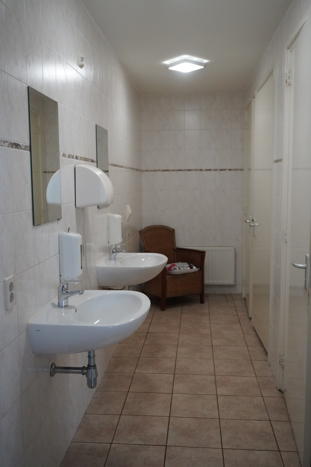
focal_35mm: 34
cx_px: 156
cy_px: 234
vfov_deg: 55.1
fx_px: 447
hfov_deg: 38.4
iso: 4000
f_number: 4
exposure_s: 1/160
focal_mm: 23
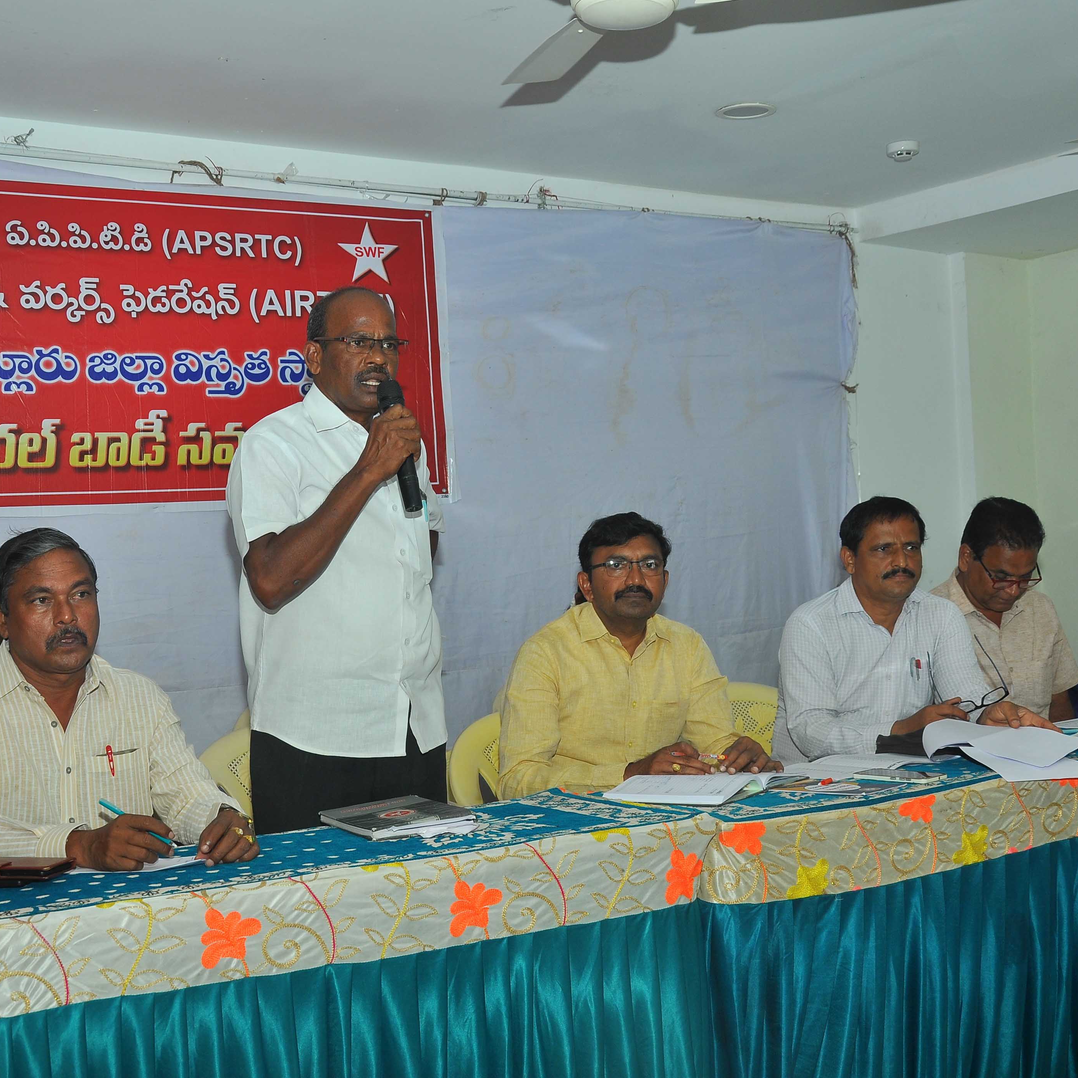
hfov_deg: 39.0
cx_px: 440
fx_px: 1515
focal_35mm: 43
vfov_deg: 39.2
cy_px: 543
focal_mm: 22
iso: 200
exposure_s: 1/125
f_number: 6.3
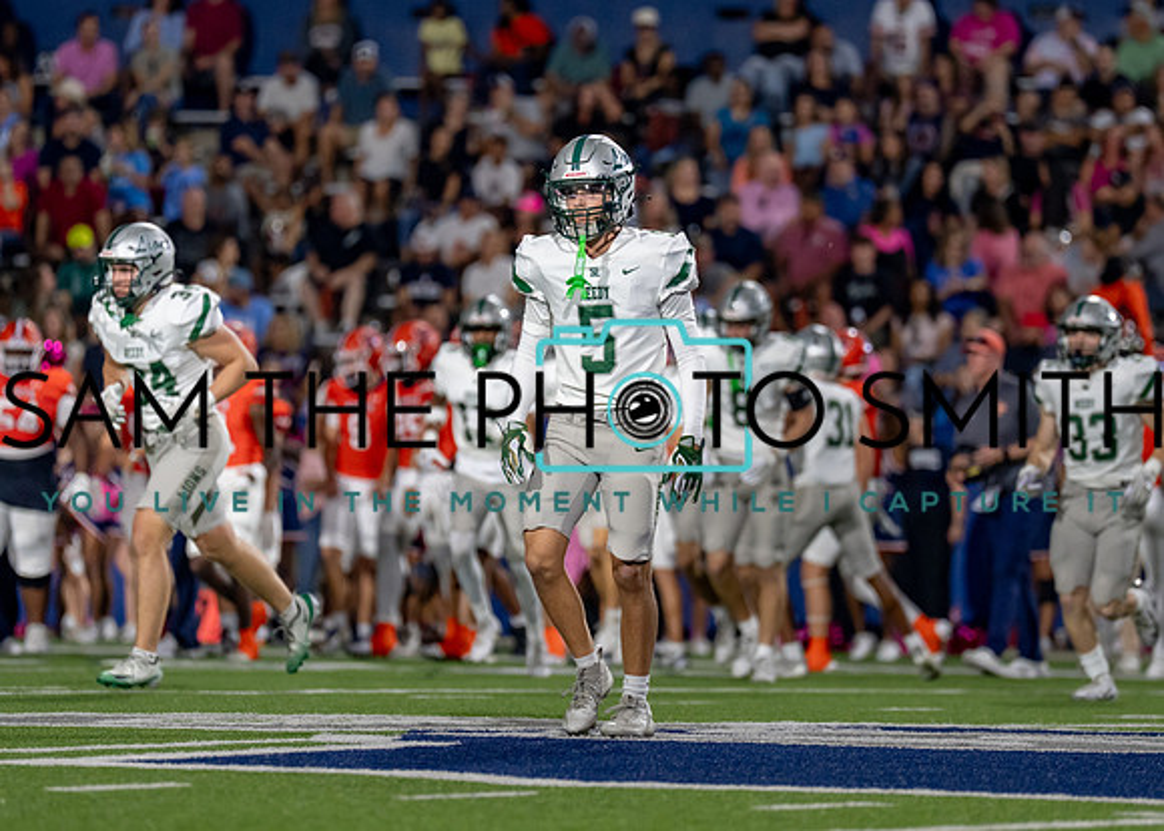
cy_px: 405
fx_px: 10513
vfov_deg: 4.5
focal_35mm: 318
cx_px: 608
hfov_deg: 6.3
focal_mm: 200
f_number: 2.8
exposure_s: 1/1250
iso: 2000
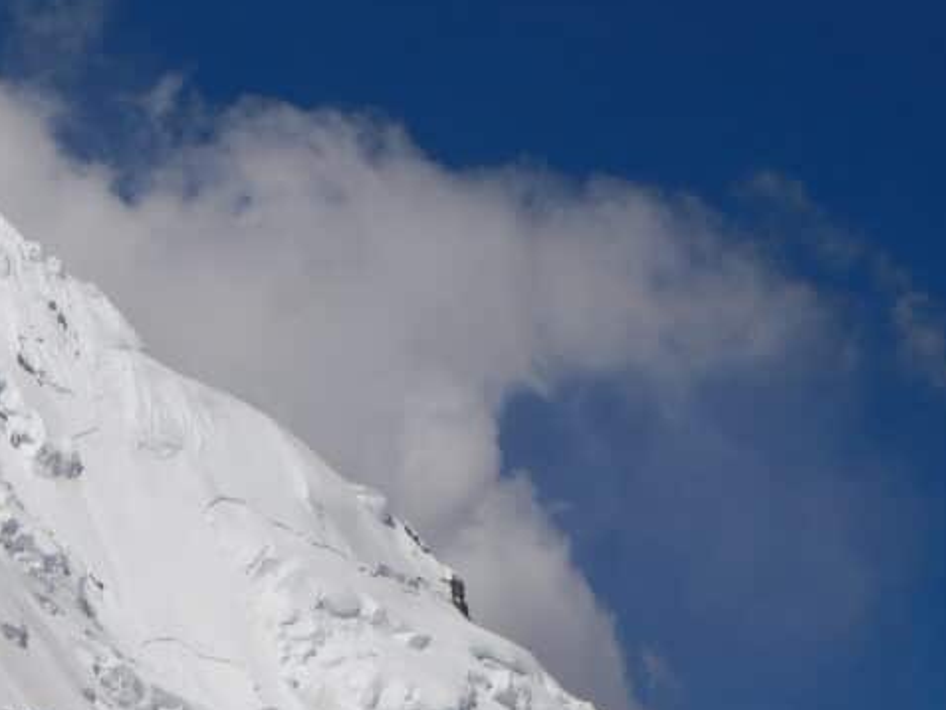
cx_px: 119
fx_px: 6752
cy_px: 530
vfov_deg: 6.0
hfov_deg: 8.0
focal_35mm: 247
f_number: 9.4
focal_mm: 16.6
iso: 125
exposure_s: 1/800
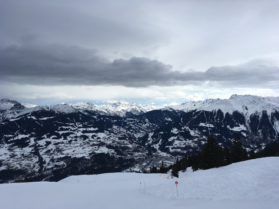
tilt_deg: +1.1
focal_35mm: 29
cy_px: 104
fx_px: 234
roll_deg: +0.4
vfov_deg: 48.2
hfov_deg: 61.7
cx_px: 140
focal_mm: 4.15
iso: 25
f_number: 2.2
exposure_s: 1/1068
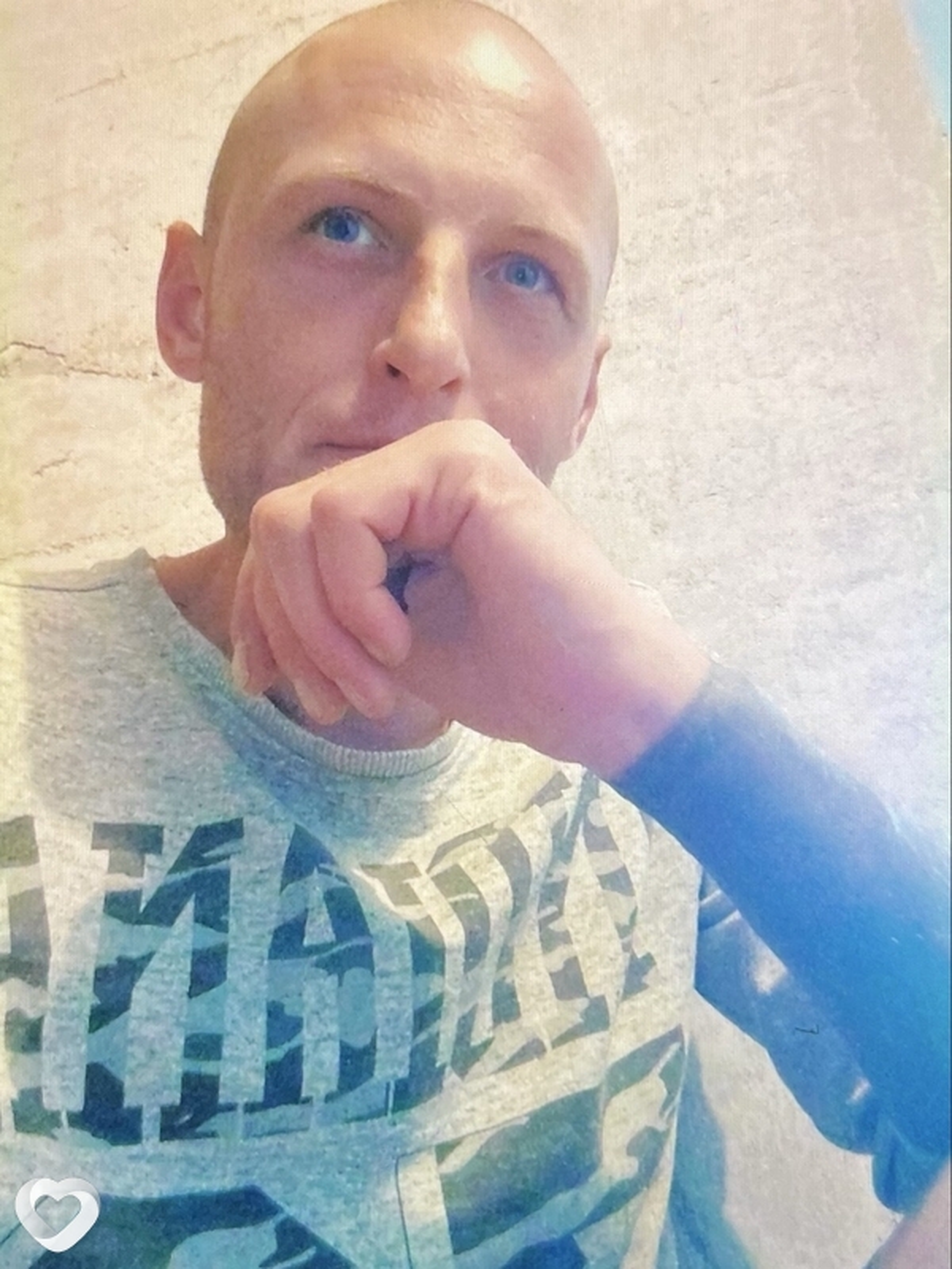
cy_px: 634
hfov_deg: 53.1
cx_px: 476
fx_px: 953
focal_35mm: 26
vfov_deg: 67.3
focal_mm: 5.1
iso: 50
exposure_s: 1/100
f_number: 1.6
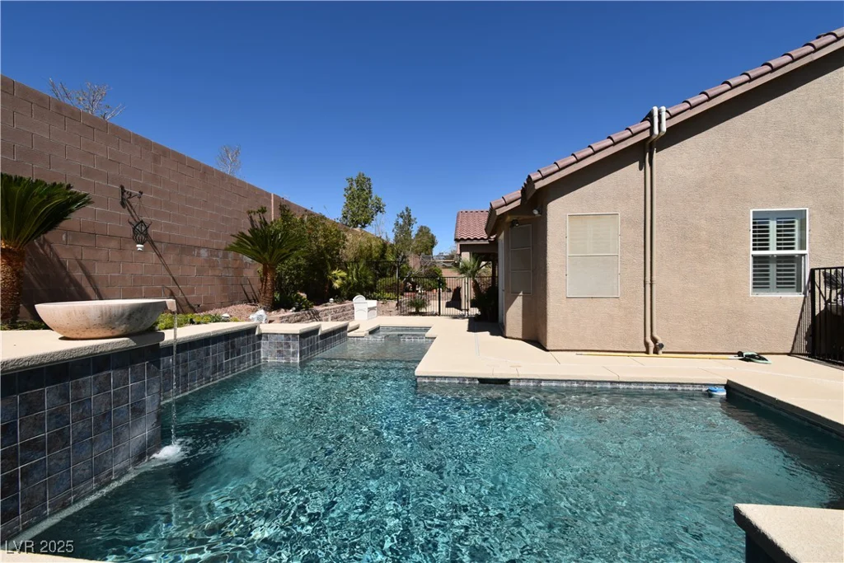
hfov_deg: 100.4
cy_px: 282
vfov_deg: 77.3
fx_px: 352
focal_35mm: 15
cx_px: 422
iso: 200
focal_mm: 10
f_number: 11
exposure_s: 1/500
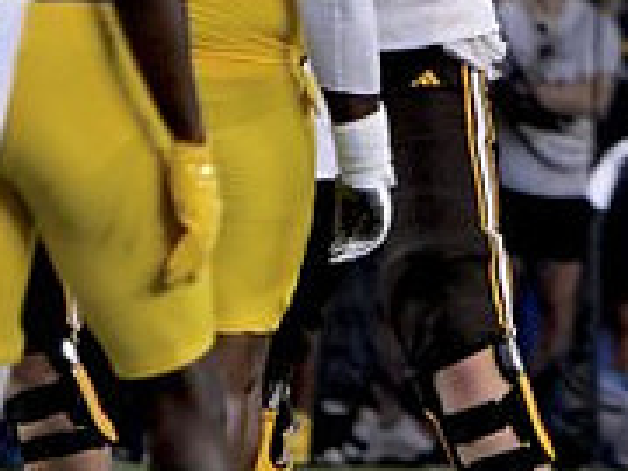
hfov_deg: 1.5
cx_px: 935
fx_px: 23603
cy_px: 5
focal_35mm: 1301
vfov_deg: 1.1
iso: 3200
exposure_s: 1/1000
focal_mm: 280
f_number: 5.6
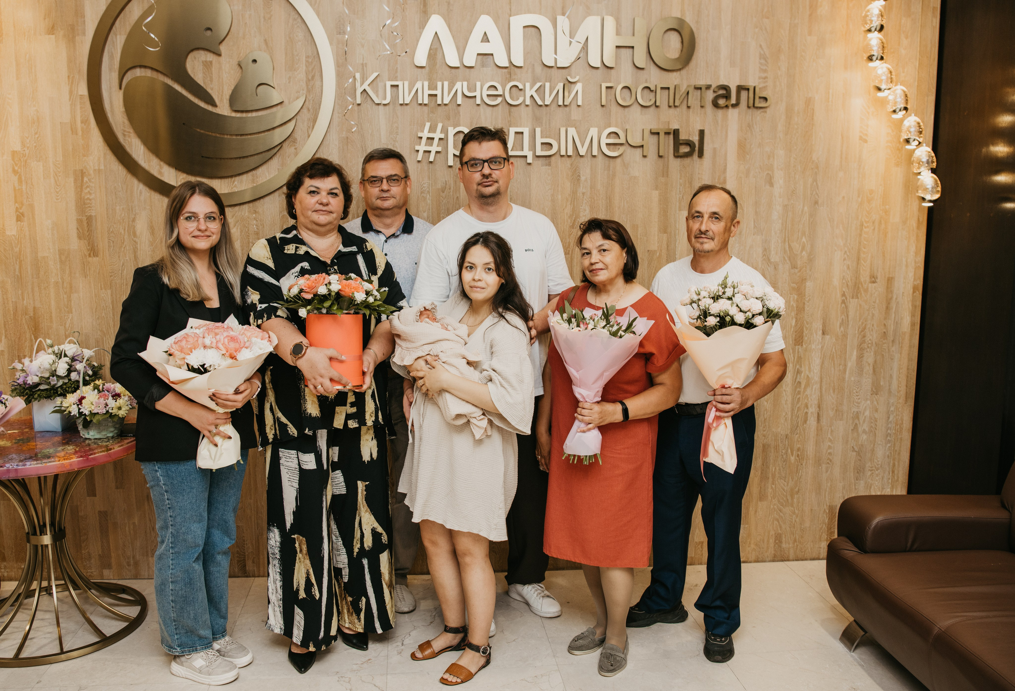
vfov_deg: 43.0
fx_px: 877
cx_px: 484
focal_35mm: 31
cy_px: 352
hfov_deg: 60.1
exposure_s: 1/160
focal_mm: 27
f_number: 4
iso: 200
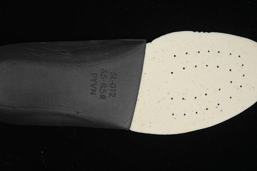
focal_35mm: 76
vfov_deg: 18.0
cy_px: 86
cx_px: 127
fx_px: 543
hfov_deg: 26.6
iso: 160
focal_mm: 50
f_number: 7.1
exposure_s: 1/80
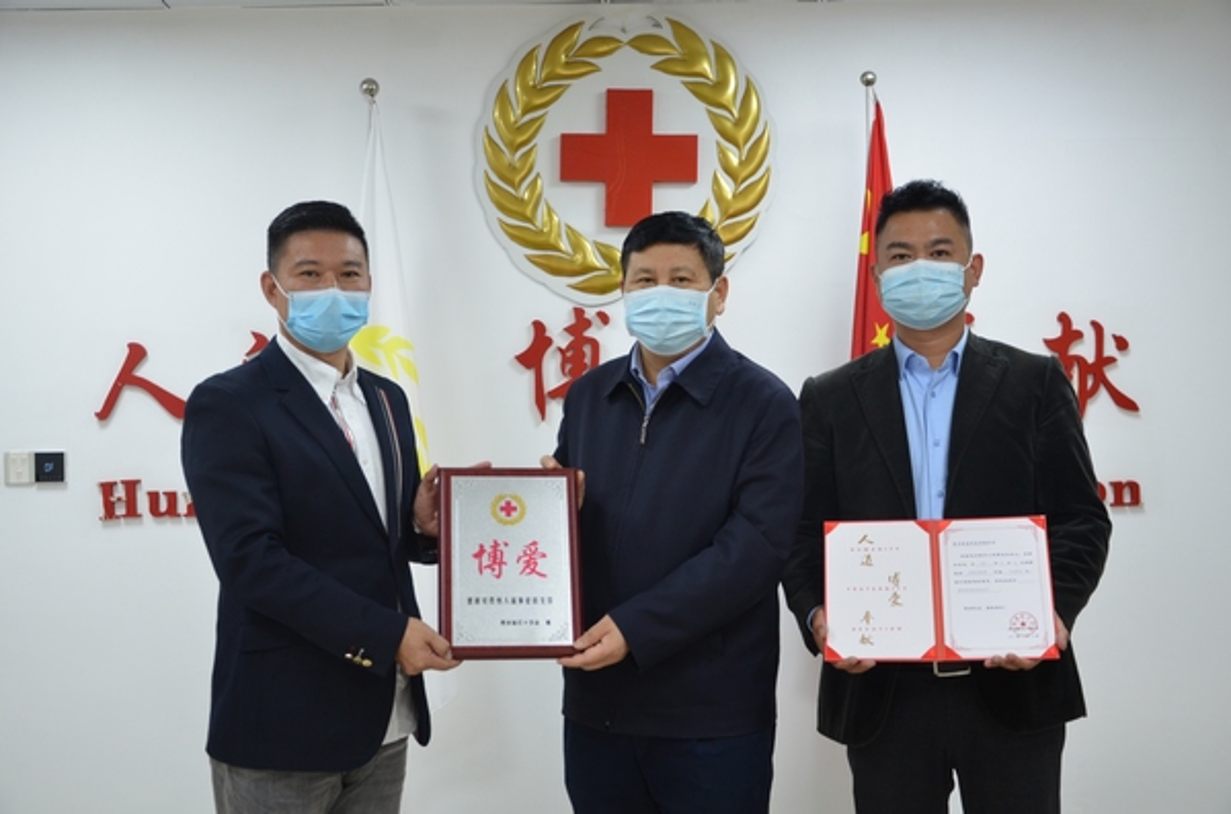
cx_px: 616
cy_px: 407
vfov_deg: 31.7
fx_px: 1433
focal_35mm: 42
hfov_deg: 46.5
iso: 640
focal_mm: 28
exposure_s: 1/30
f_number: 4
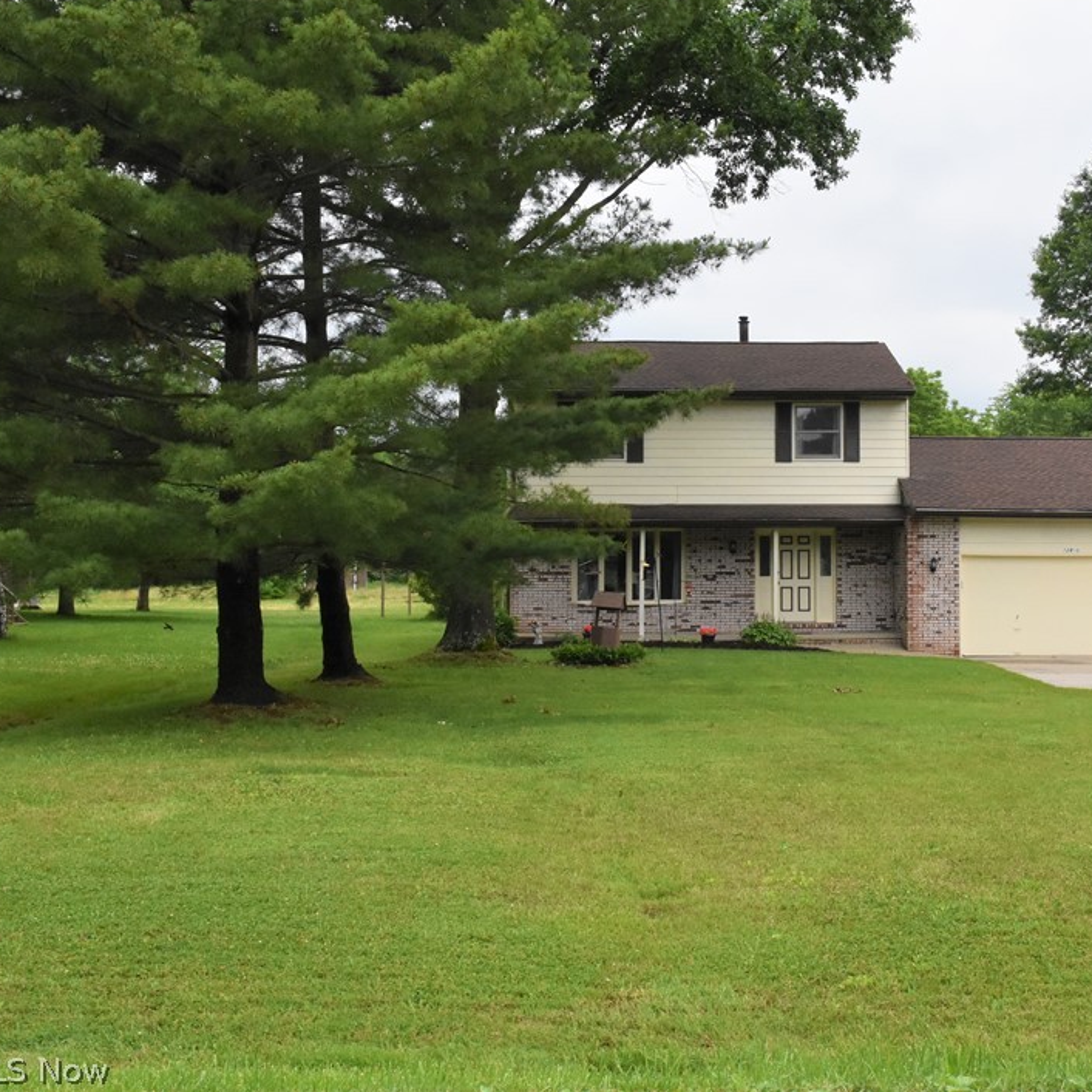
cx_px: 791
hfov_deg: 35.4
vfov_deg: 36.1
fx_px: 1677
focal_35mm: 47
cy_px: 536
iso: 3200
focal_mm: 24
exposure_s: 1/640
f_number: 13
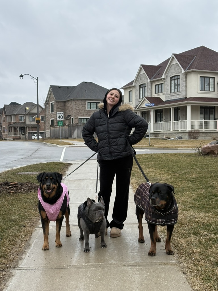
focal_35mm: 52
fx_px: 437
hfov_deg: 28.0
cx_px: 109
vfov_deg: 36.8
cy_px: 146
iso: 125
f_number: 1.6
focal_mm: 5.96
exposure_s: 1/60
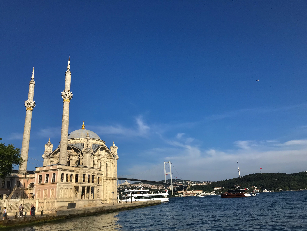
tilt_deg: +19.2
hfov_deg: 63.4
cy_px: 116
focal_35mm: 28
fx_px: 248
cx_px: 154
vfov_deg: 49.7
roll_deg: +4.3
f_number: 1.8
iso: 20
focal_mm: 3.99
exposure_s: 1/4167
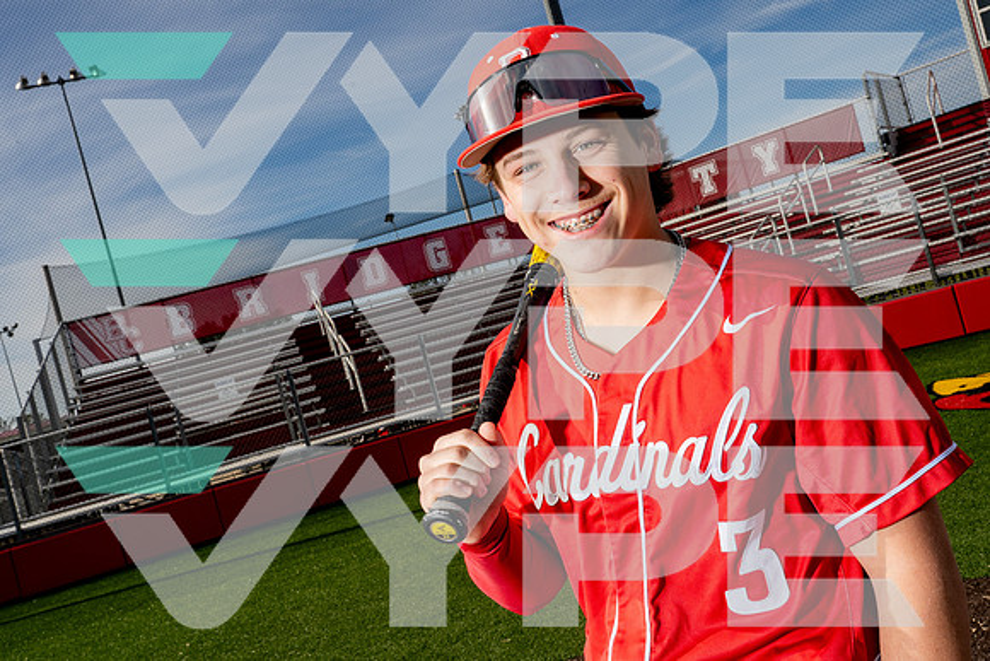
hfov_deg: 49.3
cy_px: 330
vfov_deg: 34.0
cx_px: 495
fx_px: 1079
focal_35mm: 39
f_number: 16
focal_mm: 37
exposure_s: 1/250
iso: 160
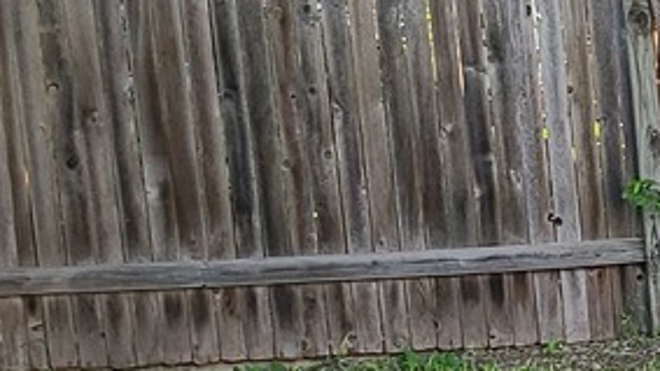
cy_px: 154
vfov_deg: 8.4
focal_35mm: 144
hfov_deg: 14.0
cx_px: 975
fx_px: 2519
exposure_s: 1/120
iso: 40
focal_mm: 5.4
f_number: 1.8
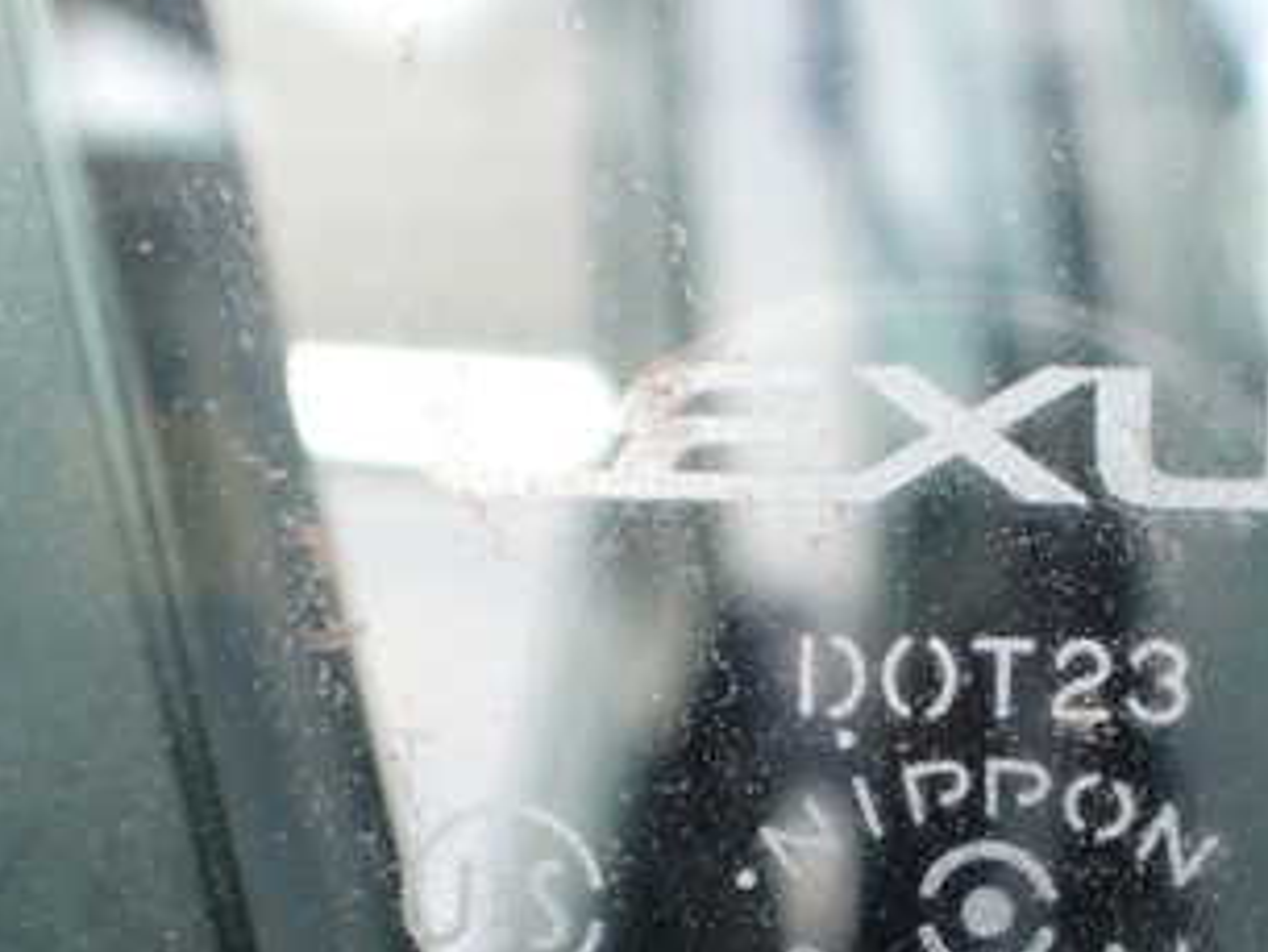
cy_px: 831
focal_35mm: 59
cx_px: 935
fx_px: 2162
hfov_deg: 32.1
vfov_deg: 24.2
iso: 160
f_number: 2.3
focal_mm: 5.4
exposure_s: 1/125
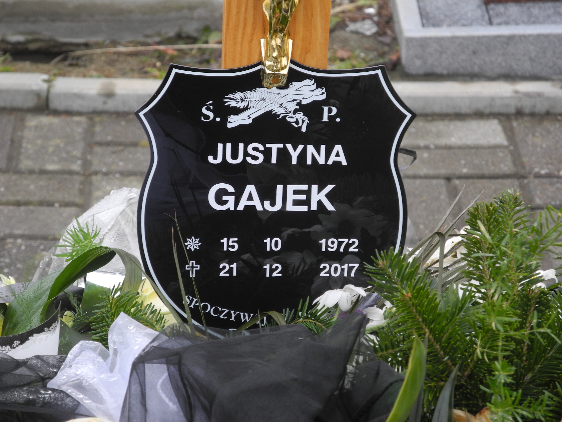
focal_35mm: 153
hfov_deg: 12.9
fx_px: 2484
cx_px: 281
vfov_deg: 9.7
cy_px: 211
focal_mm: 32.6
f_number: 5
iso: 100
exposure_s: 1/30
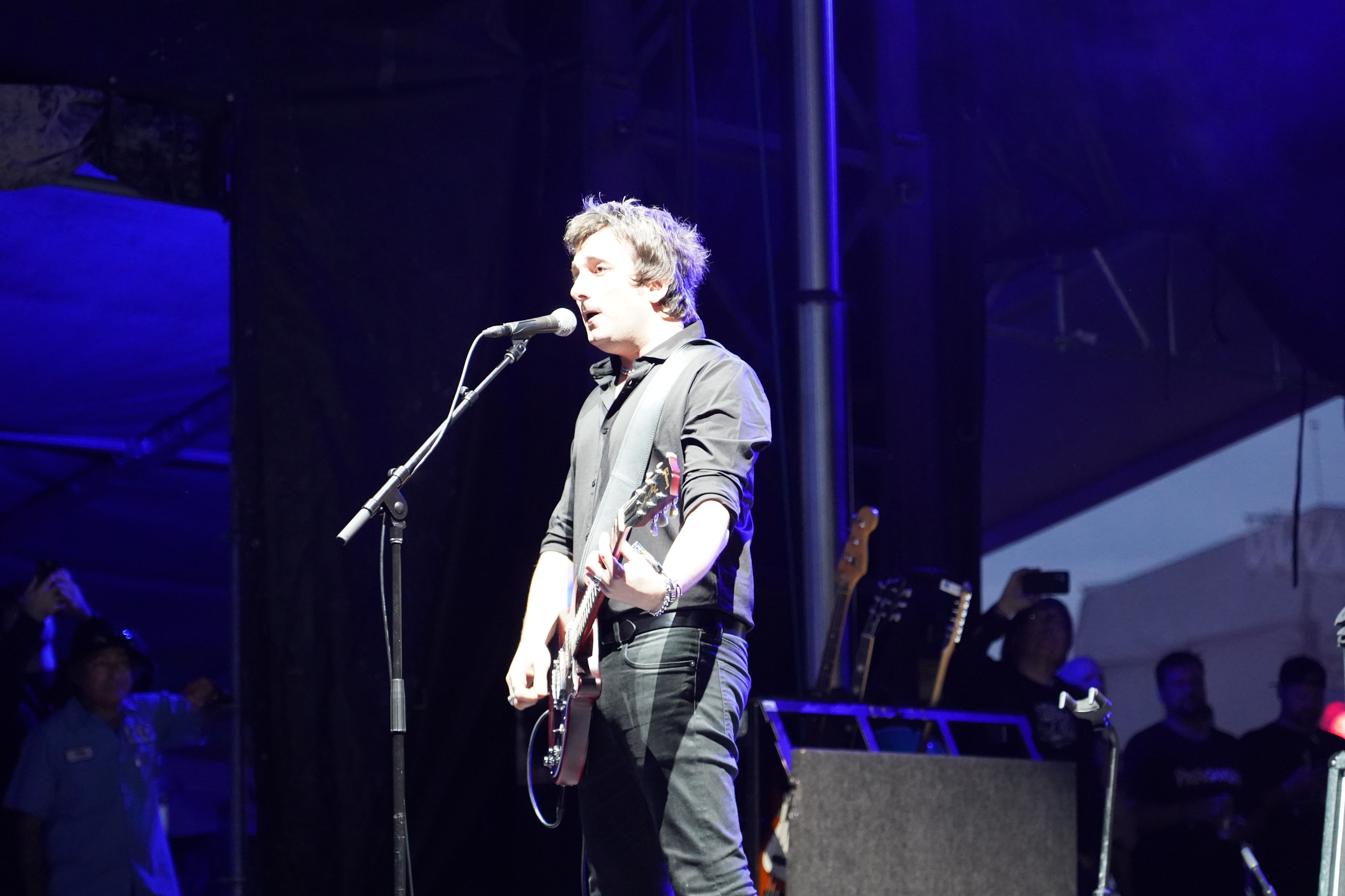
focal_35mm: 105
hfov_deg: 19.5
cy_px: 448
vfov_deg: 13.0
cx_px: 672
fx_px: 3923
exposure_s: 1/125
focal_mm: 105
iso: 8000
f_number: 4
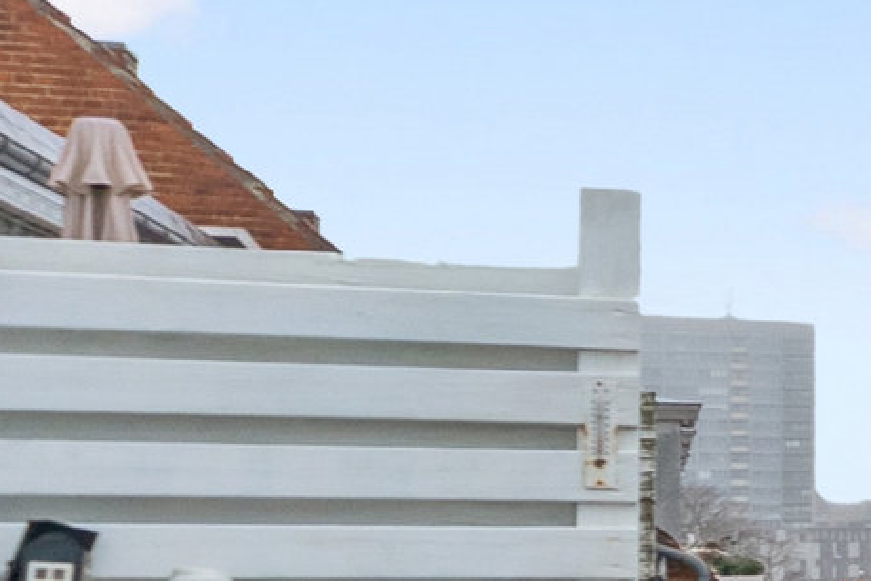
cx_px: 2226
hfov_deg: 13.1
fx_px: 2541
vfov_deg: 12.7
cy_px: 712
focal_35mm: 105
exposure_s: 1/400
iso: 320
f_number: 5
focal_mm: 16
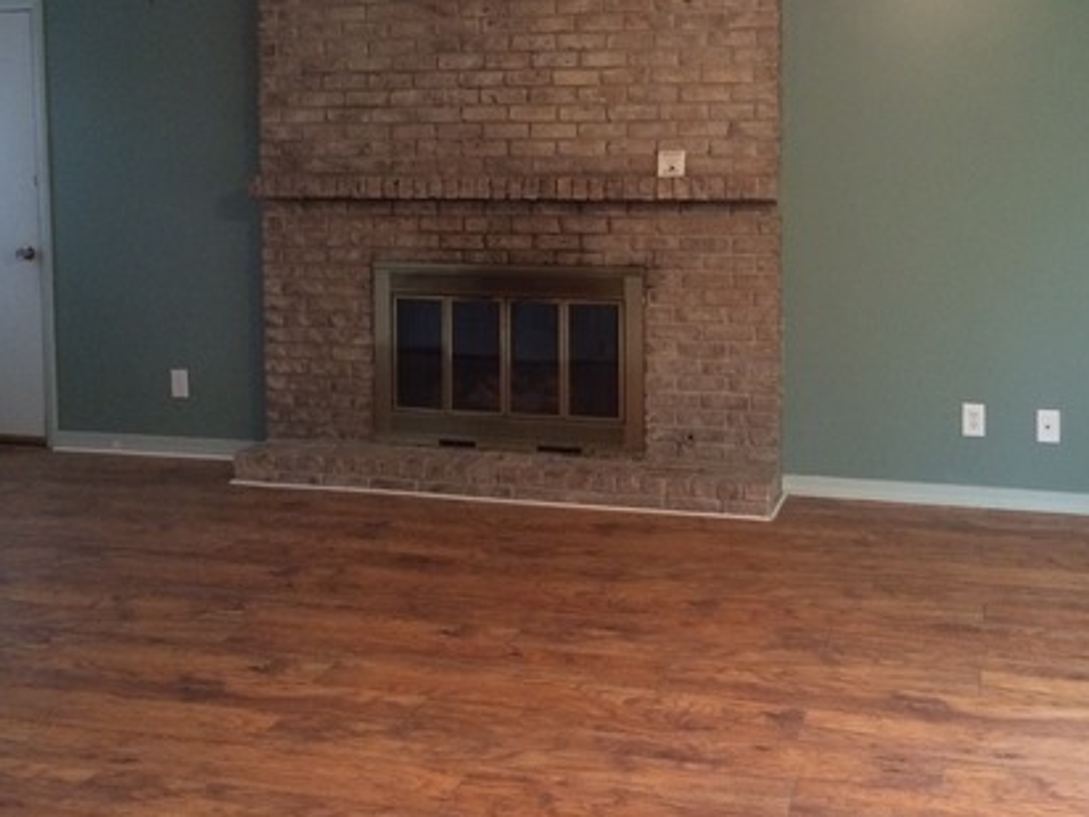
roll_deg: +2.3
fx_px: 1416
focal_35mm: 45
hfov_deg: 42.1
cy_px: 225
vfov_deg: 31.7
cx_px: 566
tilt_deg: -4.6
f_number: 2.2
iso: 250
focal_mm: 4.15
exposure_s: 1/30
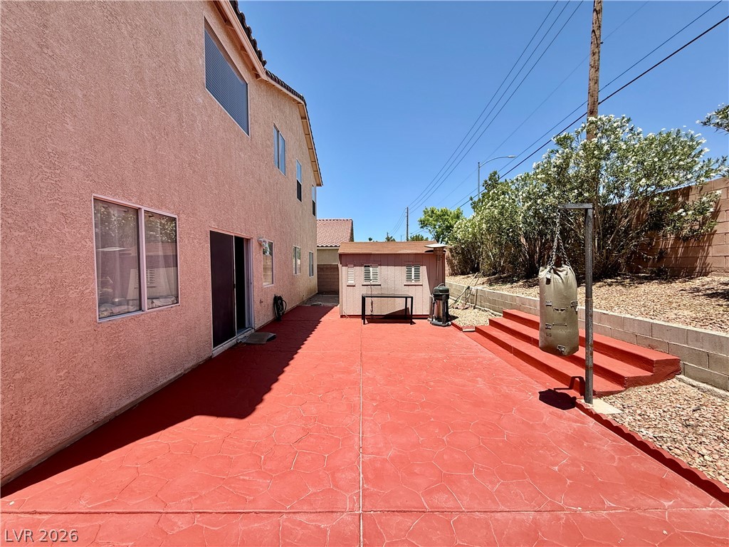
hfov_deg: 102.1
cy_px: 274
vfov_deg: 85.7
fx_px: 295
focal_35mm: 14
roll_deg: +0.2
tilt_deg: -1.1
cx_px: 364
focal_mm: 2.22
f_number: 2.2
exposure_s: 1/1497
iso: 50
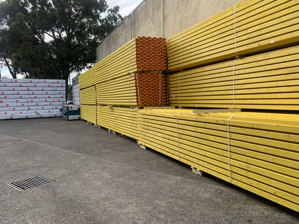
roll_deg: +1.2
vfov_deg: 53.1
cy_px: 112
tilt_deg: -2.3
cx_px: 150
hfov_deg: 67.3
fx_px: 225
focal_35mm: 26
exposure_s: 1/500
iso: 25
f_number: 1.8
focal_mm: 4.25
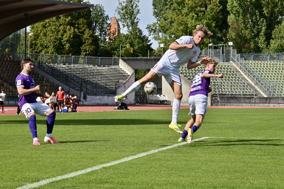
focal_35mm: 130
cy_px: 94
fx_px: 1025
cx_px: 142
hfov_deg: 15.8
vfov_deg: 10.5
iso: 4500
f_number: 40
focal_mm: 130
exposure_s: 1/1250
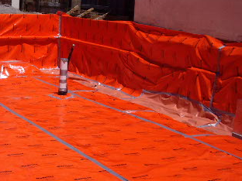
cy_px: 113
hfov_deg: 23.9
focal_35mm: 78
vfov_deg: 18.9
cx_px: -2
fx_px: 545
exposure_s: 1/1600
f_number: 4.3
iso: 64
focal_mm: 6.2
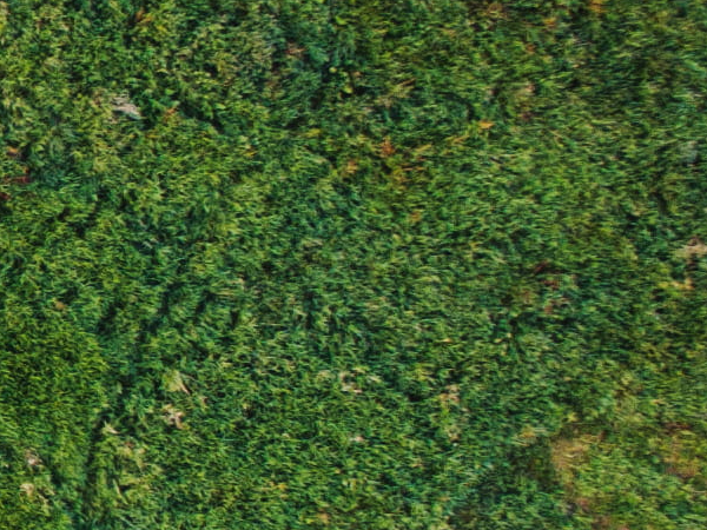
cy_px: 267
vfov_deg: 11.1
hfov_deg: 12.8
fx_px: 2716
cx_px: -742
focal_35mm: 133
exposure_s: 1/30
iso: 146
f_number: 2.8
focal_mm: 3.61
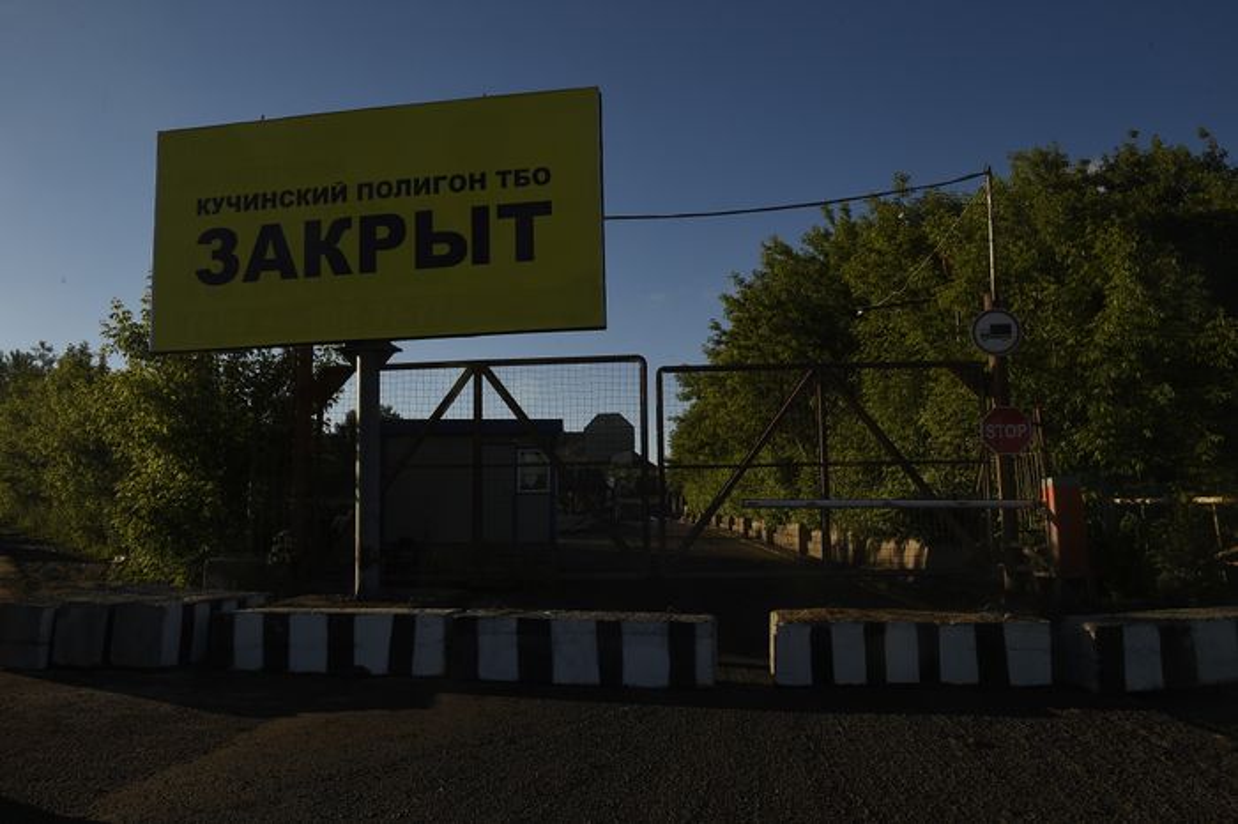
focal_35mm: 24
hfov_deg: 73.8
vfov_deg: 53.1
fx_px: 825
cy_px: 412
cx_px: 619
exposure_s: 1/320
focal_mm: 24
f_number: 11
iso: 200
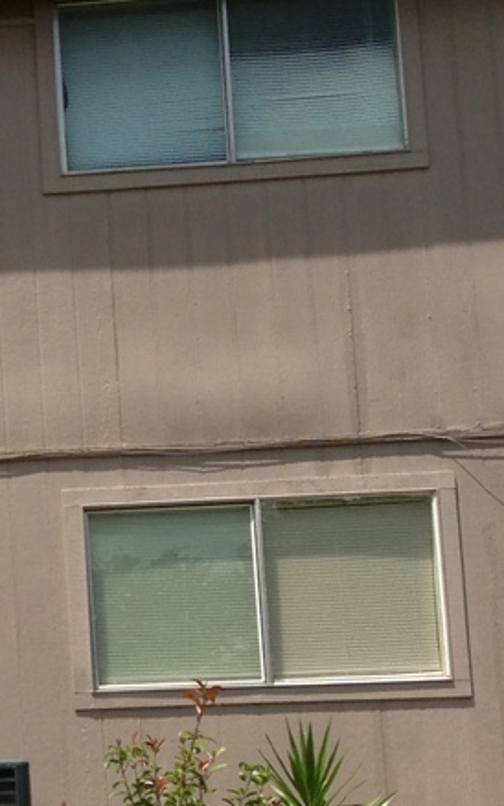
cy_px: 604
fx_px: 2526
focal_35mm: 115
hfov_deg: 10.3
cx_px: -598
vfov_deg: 18.0
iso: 50
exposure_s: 1/1695
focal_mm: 4.13
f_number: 2.4
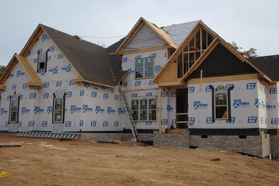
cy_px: 84
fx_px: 310
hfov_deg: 48.4
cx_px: 148
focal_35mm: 40
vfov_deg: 33.4
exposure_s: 1/800
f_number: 4
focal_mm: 22
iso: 100
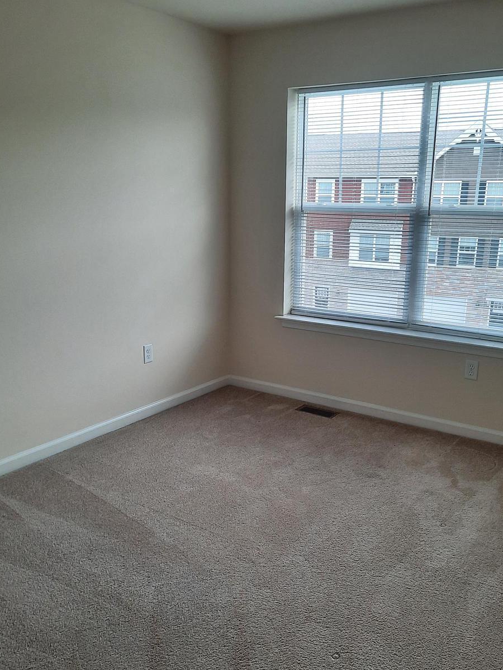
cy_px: 366
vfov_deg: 56.7
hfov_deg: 44.1
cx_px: 264
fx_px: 620
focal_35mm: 32
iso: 40
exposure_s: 1/120
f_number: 2
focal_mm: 4.6
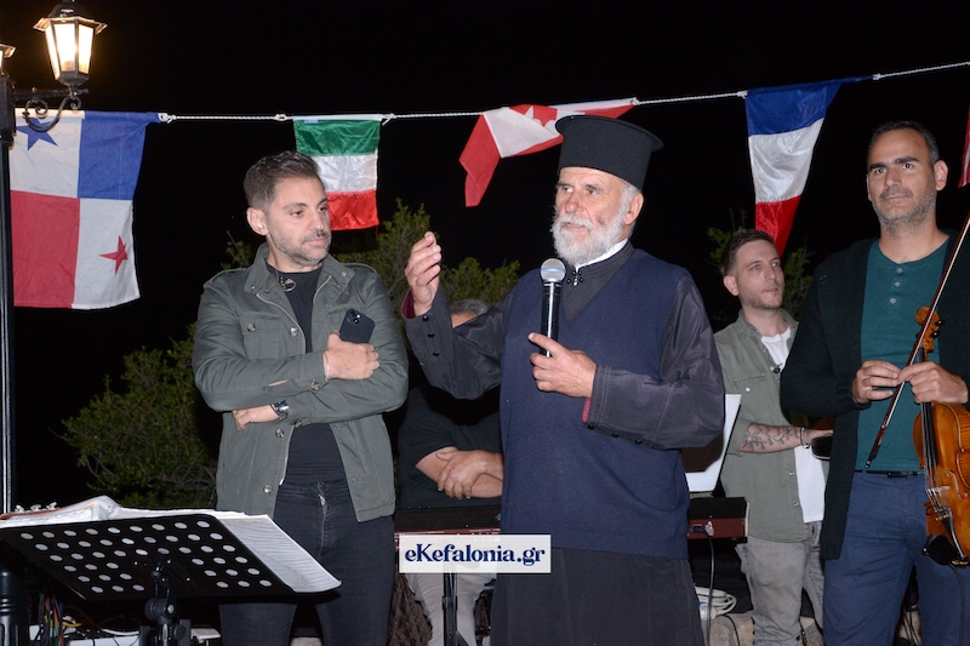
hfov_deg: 30.1
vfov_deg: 20.3
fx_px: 1805
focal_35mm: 67
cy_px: 323
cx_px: 485
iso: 1600
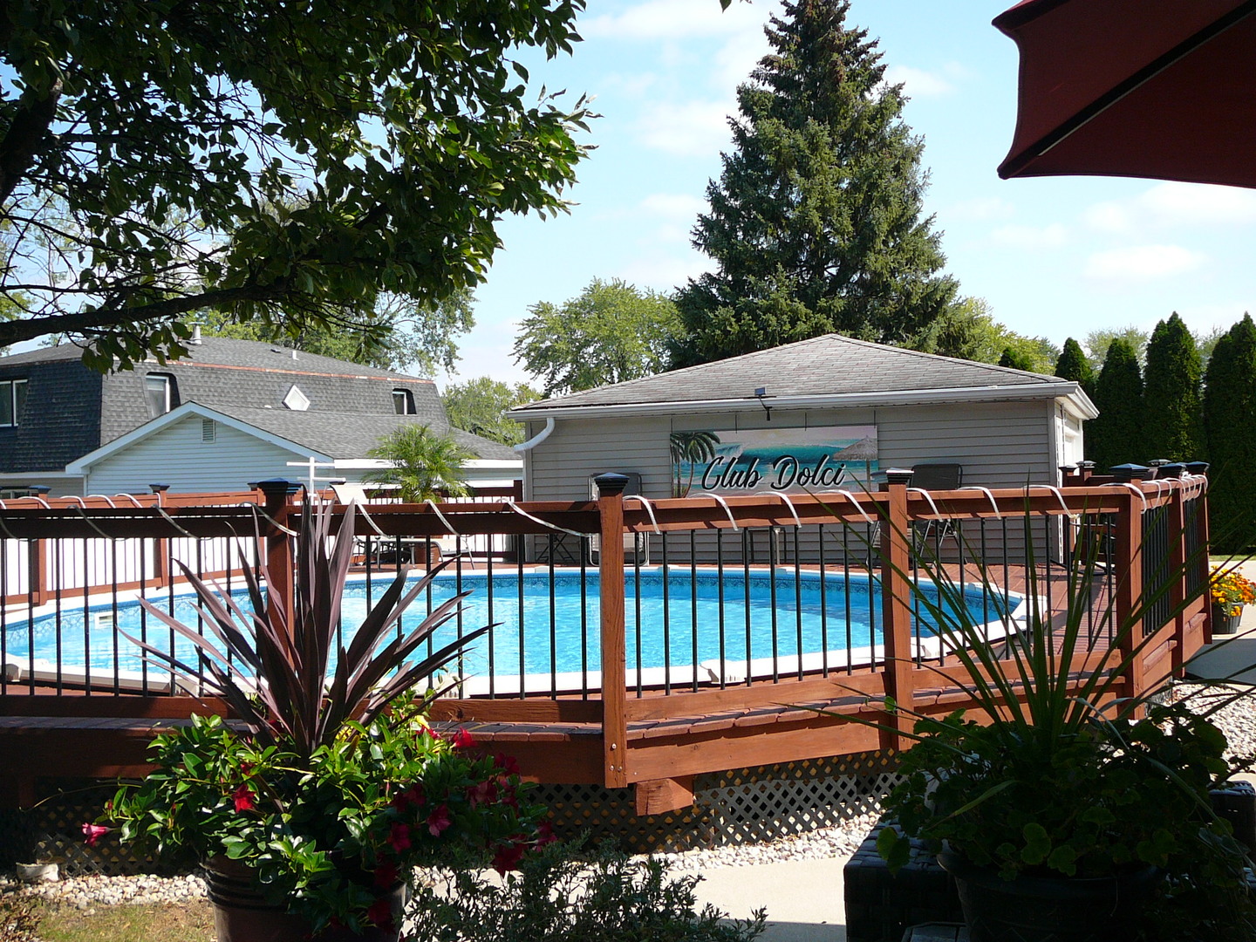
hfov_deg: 52.6
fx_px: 1270
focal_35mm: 35
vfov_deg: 40.7
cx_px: 628
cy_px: 471
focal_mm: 5.2
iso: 80
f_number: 2.8
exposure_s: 1/640
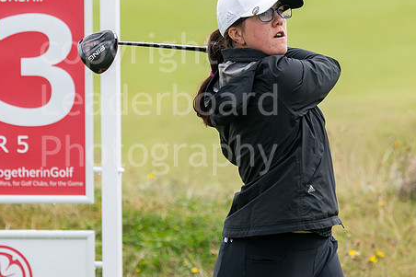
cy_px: 97
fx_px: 8340
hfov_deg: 2.9
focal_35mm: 722
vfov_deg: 1.9
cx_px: 225
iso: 200
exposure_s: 1/1250
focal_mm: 300
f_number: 5
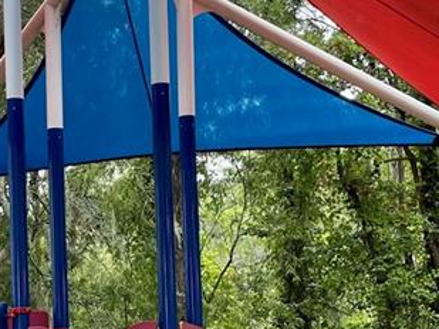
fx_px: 1281
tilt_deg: +4.1
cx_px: 10
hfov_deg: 19.0
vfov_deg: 14.4
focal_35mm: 101
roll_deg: +2.0
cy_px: 329
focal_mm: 4.2
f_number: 1.6
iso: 32
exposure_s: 1/452
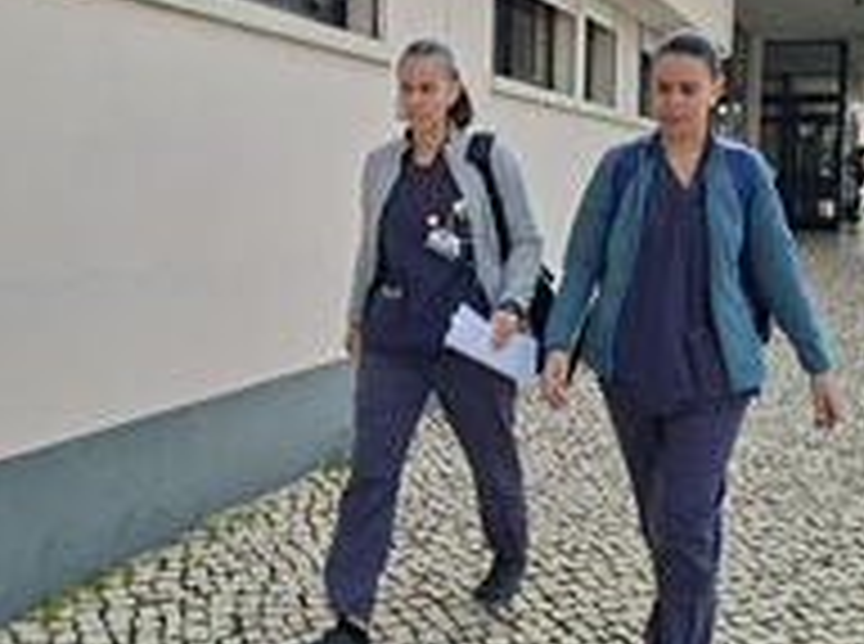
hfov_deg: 44.8
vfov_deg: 34.0
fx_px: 1046
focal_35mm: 42
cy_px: 239
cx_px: 490
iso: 50
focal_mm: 5.54
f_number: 1.8
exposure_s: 1/1429
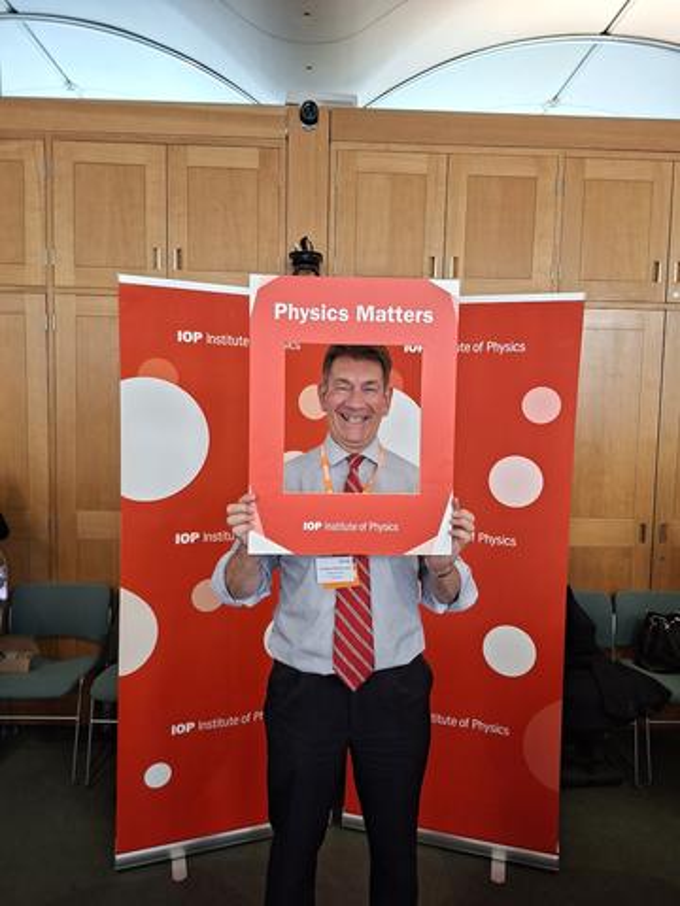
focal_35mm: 23
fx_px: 602
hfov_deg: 58.9
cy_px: 453
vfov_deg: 73.9
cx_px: 340
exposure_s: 1/50
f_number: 1.8
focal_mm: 5.54
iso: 320
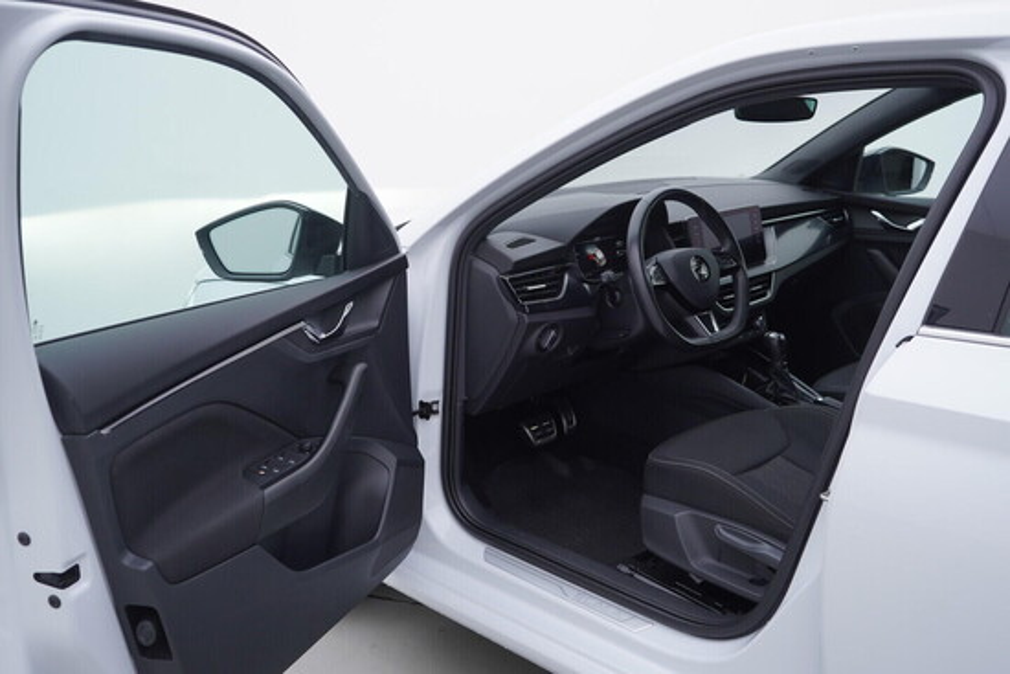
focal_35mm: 36
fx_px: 1010
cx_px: 505
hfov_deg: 53.1
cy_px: 337
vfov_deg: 36.9
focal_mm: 24
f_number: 3.5
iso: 125
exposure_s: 1/60
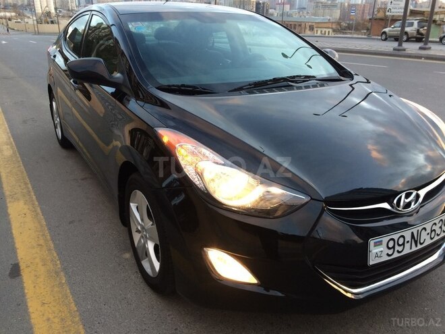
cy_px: 167
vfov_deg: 48.2
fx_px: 373
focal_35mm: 29
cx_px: 222
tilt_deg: -23.0
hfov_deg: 61.7
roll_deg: -1.6
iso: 32
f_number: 2.2
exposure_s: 1/33
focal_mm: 4.15
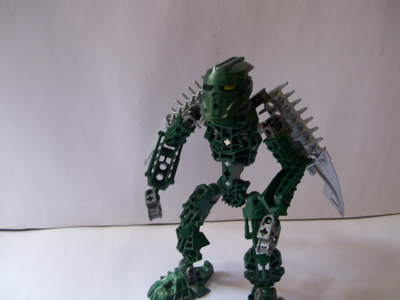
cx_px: 200
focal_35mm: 36
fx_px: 416
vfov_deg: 39.7
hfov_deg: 51.4
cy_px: 150
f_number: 2.7
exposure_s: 1/52.1
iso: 80
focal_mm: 6
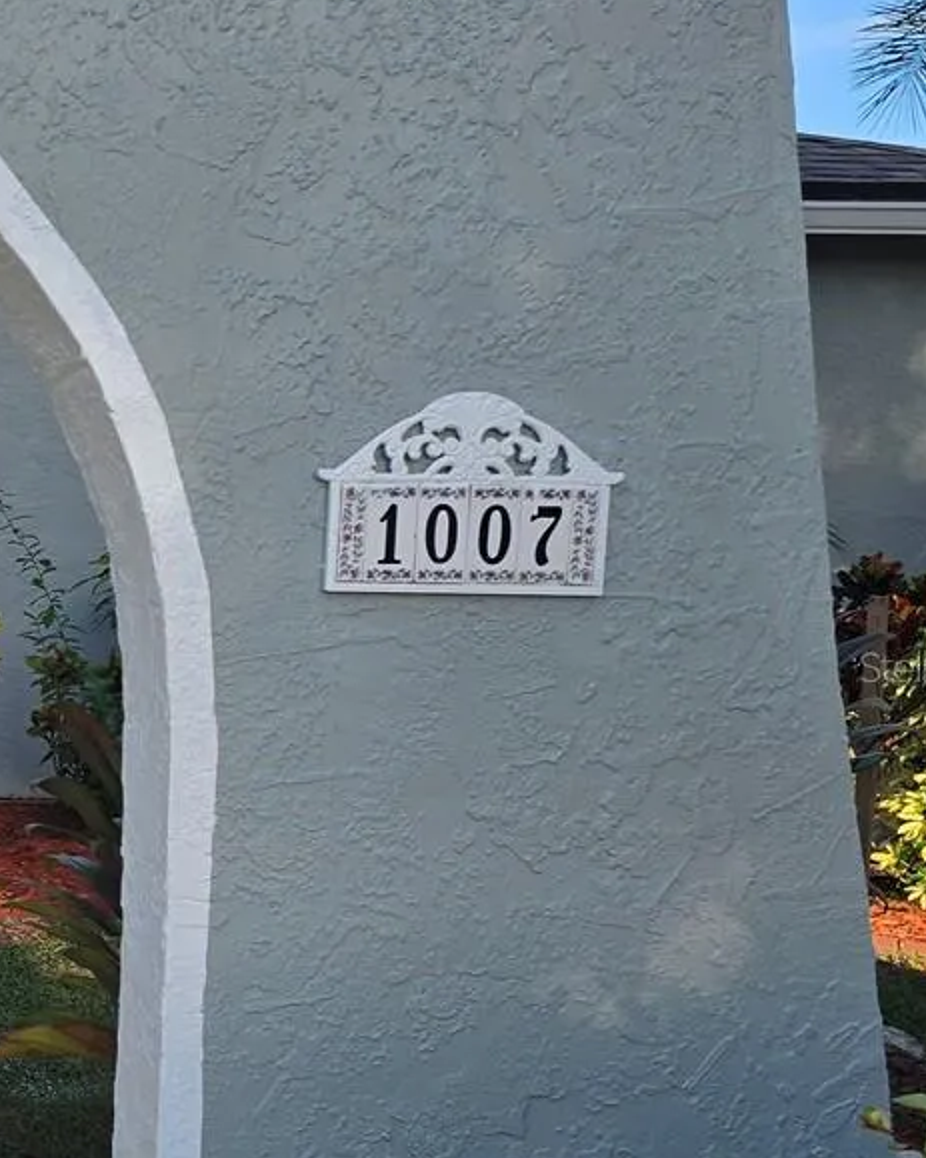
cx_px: -552
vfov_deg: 30.4
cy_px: 666
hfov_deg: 20.3
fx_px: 2125
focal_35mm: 62
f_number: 1.7
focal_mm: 6.3
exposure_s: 1/475
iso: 12
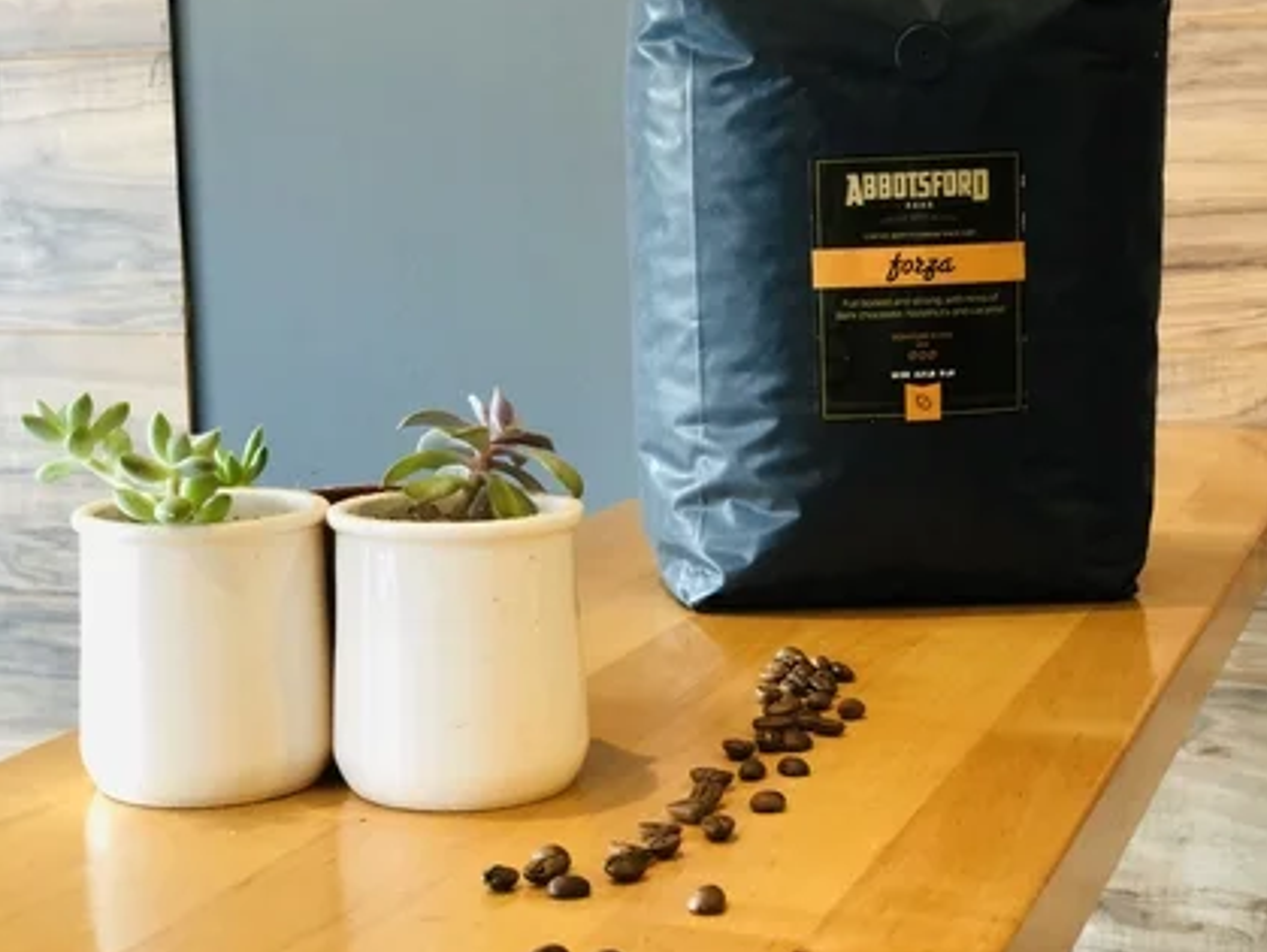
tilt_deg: -5.8
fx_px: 2271
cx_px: 608
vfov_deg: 23.7
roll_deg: +1.6
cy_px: 413
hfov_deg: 31.2
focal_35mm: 62
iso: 100
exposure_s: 1/30
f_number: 2.4
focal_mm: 6
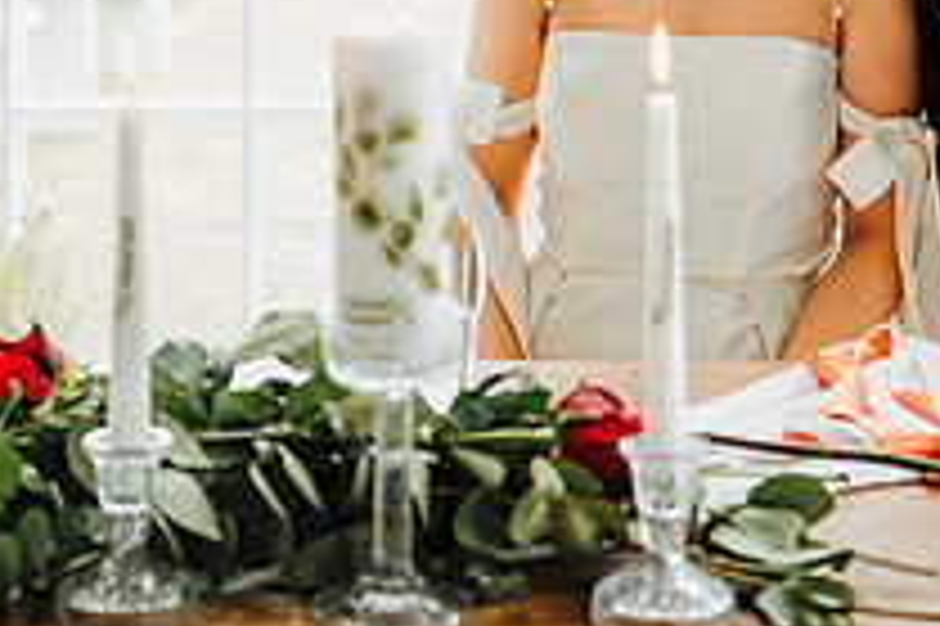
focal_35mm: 104
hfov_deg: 19.6
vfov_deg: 12.6
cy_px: -264
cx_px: 612
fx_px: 2713
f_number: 2.5
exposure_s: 1/250
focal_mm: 35
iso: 500
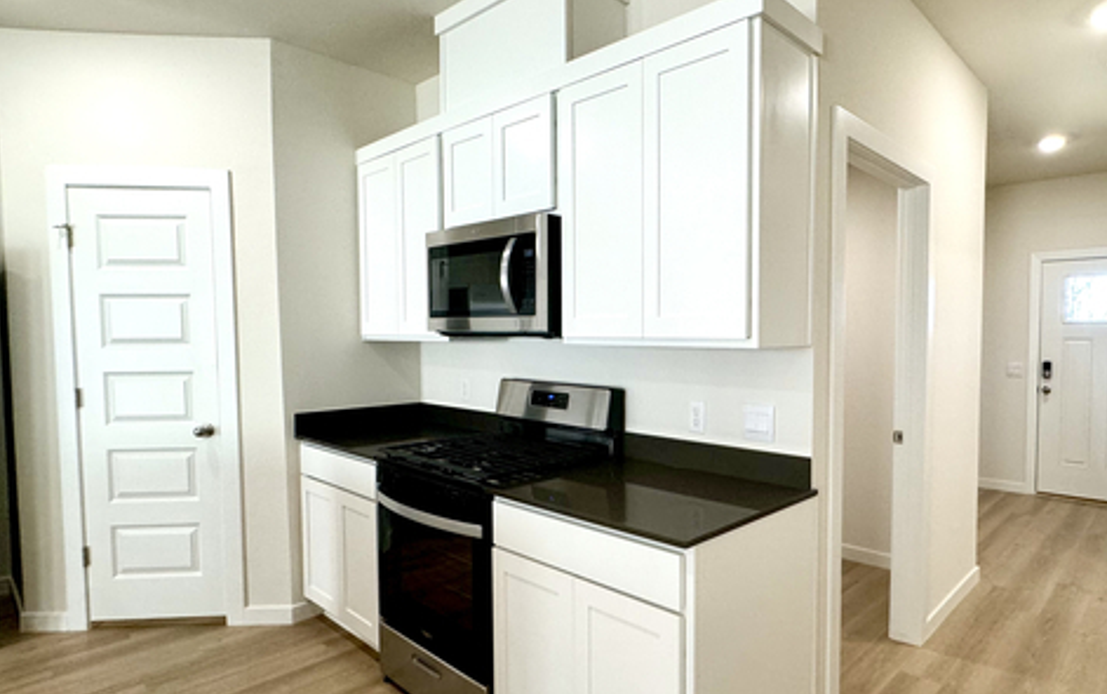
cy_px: 367
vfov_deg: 57.3
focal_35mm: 21
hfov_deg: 80.6
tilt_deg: -3.6
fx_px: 634
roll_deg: -1.3
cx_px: 697
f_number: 2.2
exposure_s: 1/120
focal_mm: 2.22
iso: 250
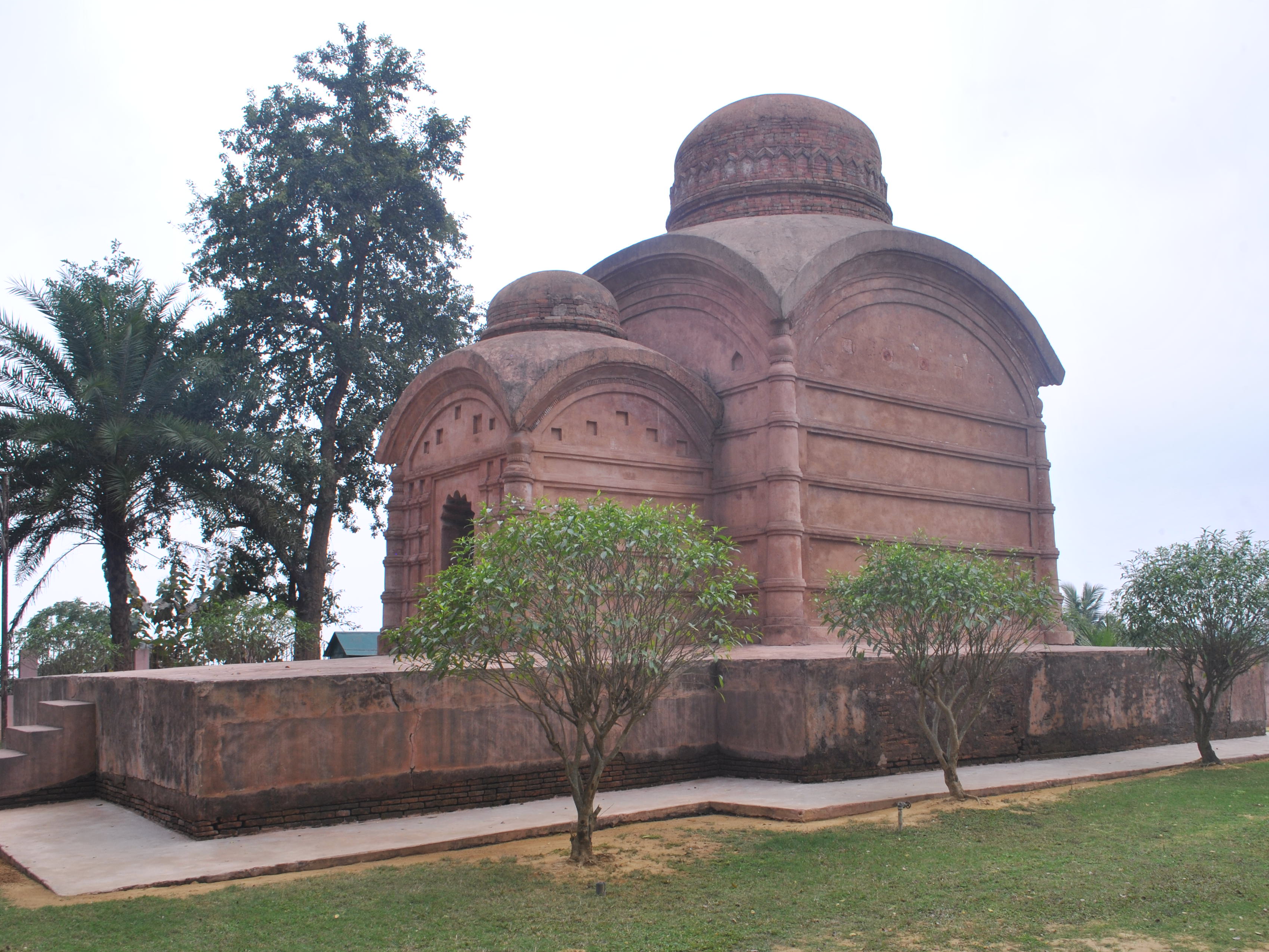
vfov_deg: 42.9
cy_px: 480
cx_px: 682
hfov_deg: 55.3
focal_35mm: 33
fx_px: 1210
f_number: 9
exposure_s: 1/80
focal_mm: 20
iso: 100
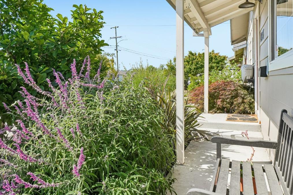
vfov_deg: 45.9
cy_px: 76
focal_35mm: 28
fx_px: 229
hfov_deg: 65.2
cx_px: 143
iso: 640
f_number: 8
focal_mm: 19.1
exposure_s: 1/1250
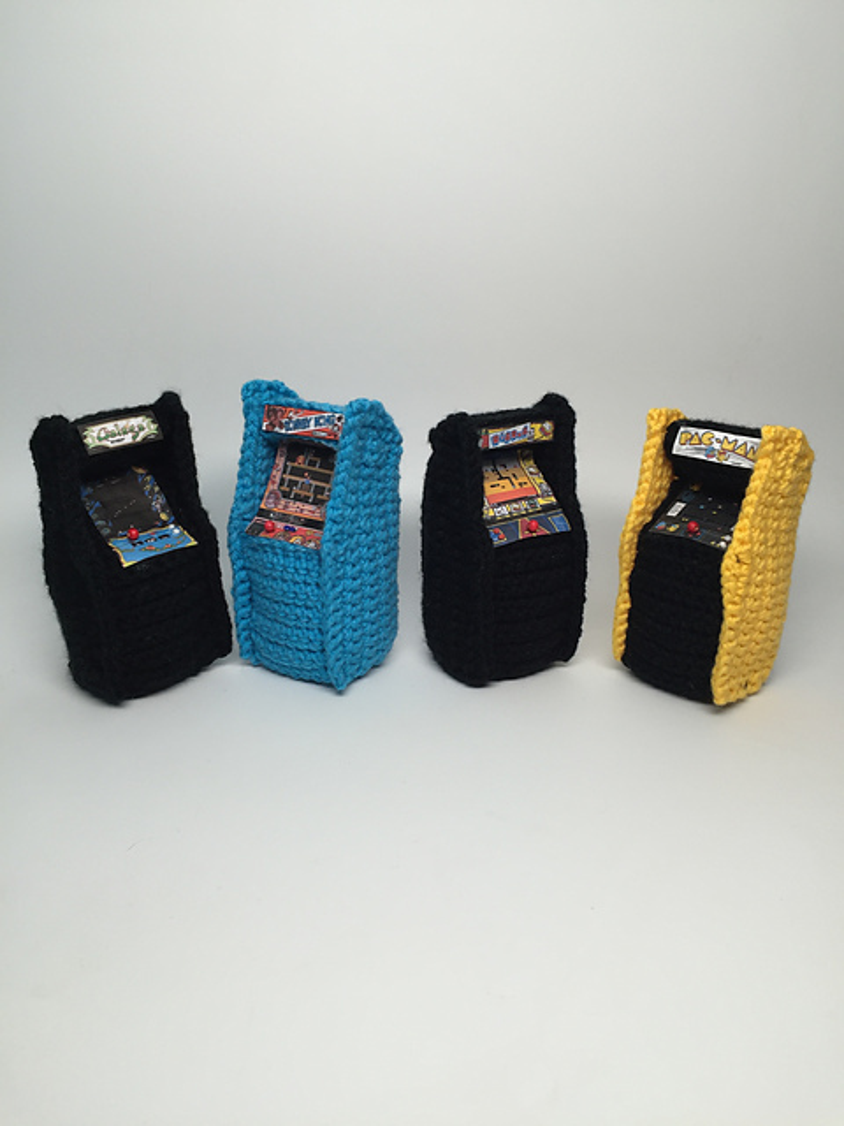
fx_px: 943
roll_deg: -0.3
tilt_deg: -18.9
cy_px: 563
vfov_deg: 61.7
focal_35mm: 29
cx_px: 422
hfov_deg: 48.2
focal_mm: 4.15
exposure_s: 1/60
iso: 40
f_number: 2.2
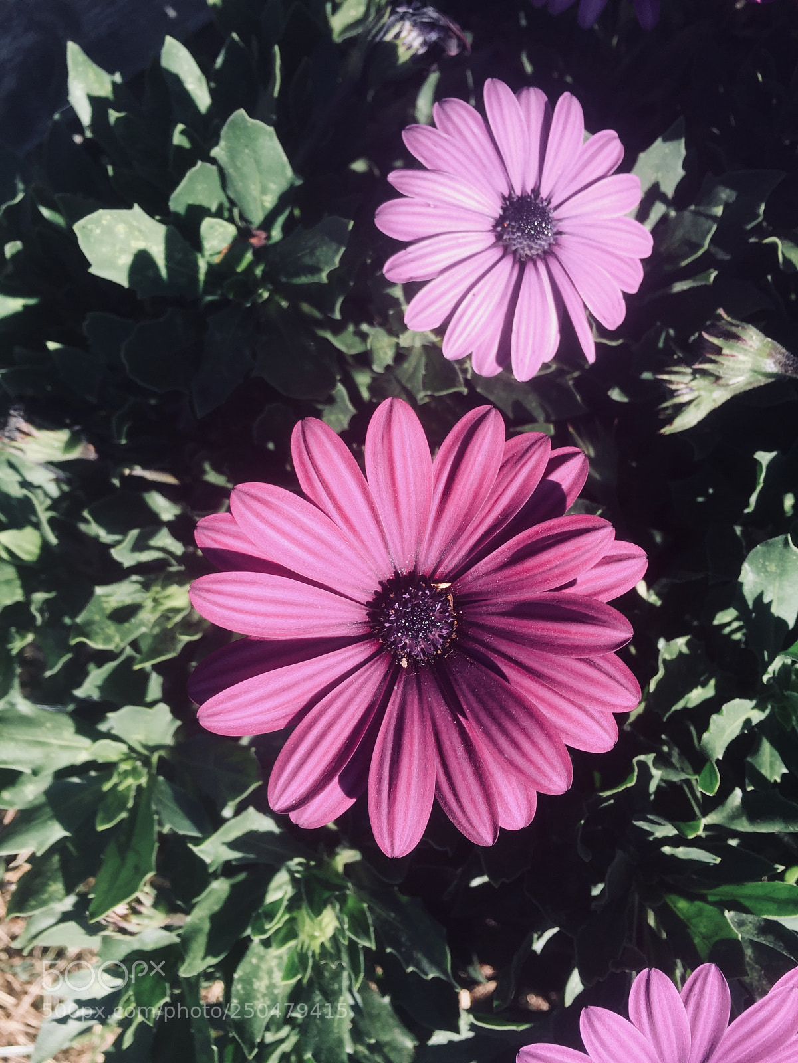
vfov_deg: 61.7
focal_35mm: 29
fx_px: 891
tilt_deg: -84.7
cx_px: 399
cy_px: 532
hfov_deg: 48.2
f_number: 2.2
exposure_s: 1/760
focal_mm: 4.15
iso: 32
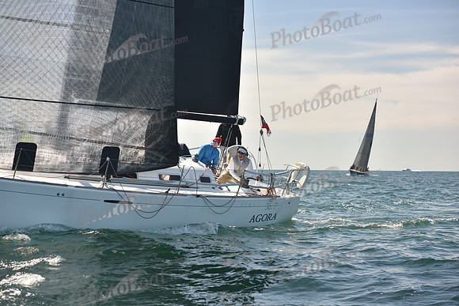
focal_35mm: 70
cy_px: 153
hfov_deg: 28.8
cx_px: 230
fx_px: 893
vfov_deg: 19.5
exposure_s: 1/640
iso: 250
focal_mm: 70
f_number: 5
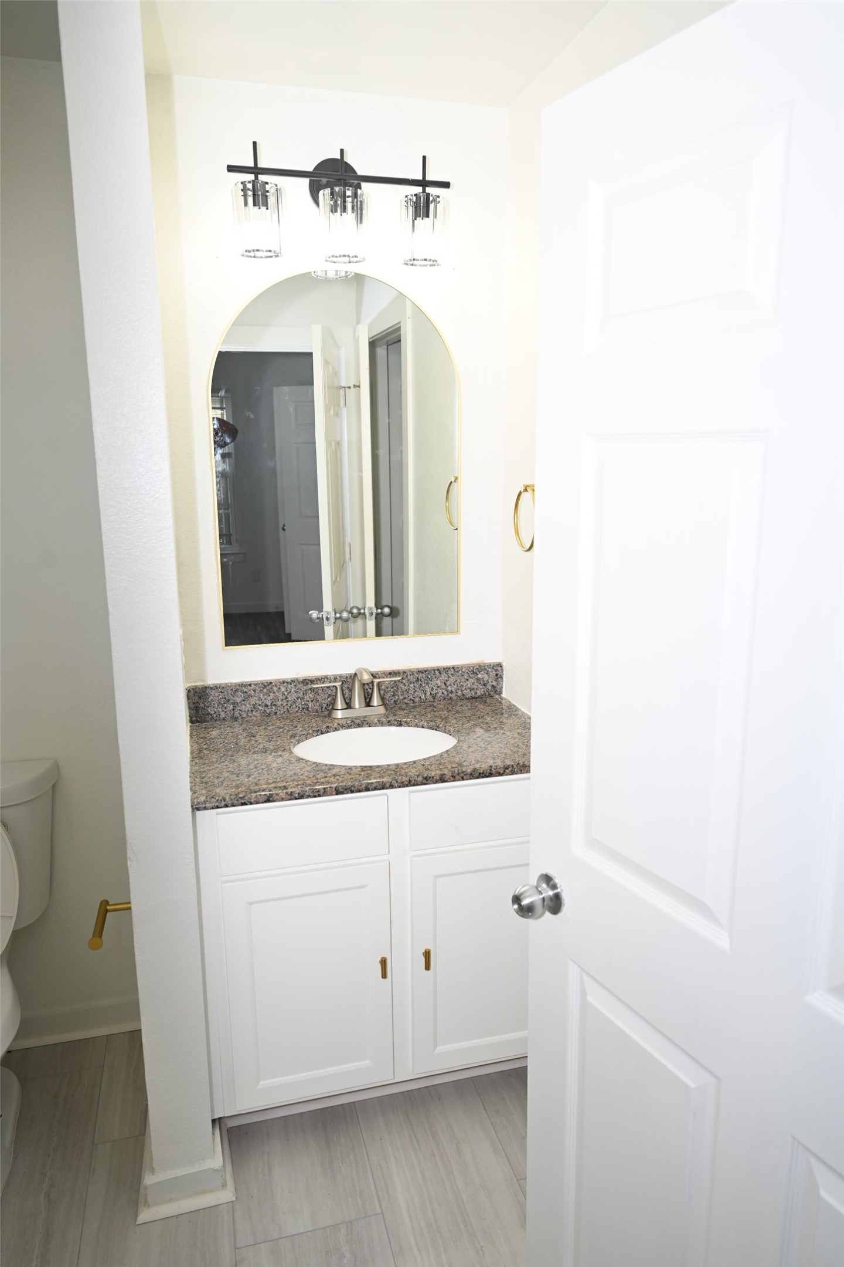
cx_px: 422
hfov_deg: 53.1
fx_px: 844
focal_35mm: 24
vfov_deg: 73.7
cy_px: 634
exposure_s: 1/80
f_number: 4.5
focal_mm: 24
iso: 200
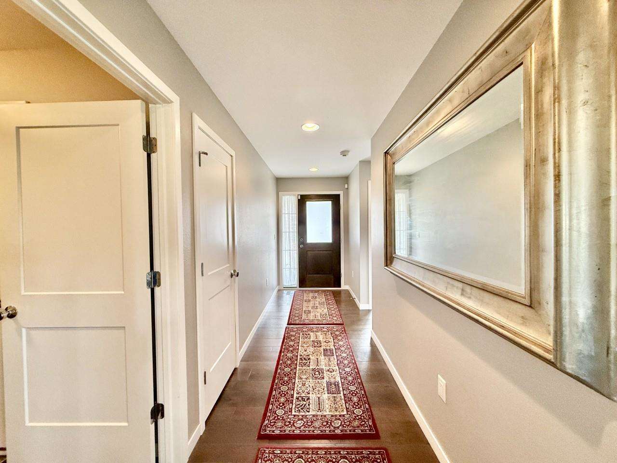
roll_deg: +0.6
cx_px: 308
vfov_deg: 85.7
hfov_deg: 102.1
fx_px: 250
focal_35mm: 14
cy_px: 232
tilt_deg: -1.0
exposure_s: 1/120
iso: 200
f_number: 2.2
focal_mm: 2.22
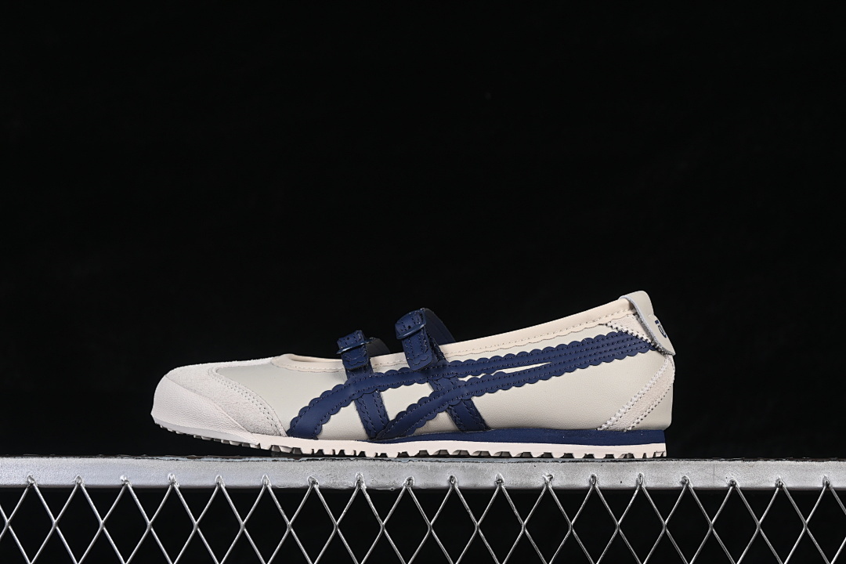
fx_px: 1762
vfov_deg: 18.2
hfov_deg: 27.0
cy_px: 282
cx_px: 423
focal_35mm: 75
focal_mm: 50
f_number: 8
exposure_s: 1/80
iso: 160
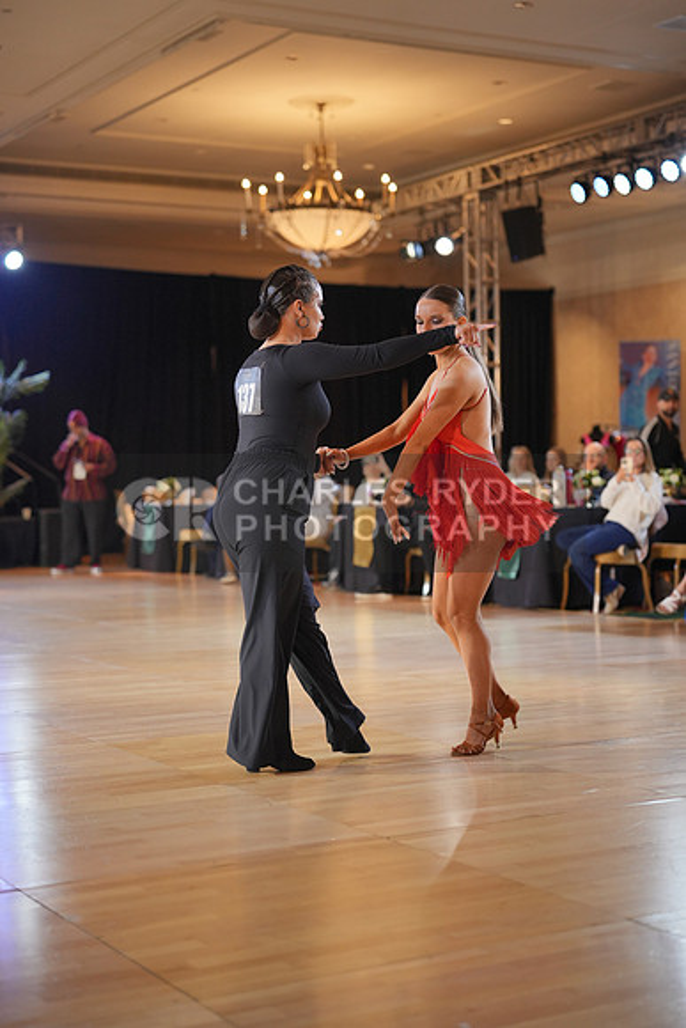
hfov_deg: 23.4
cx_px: 343
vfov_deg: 34.5
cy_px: 514
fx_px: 1657
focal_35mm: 58
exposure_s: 1/500
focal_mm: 58
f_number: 2
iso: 1250
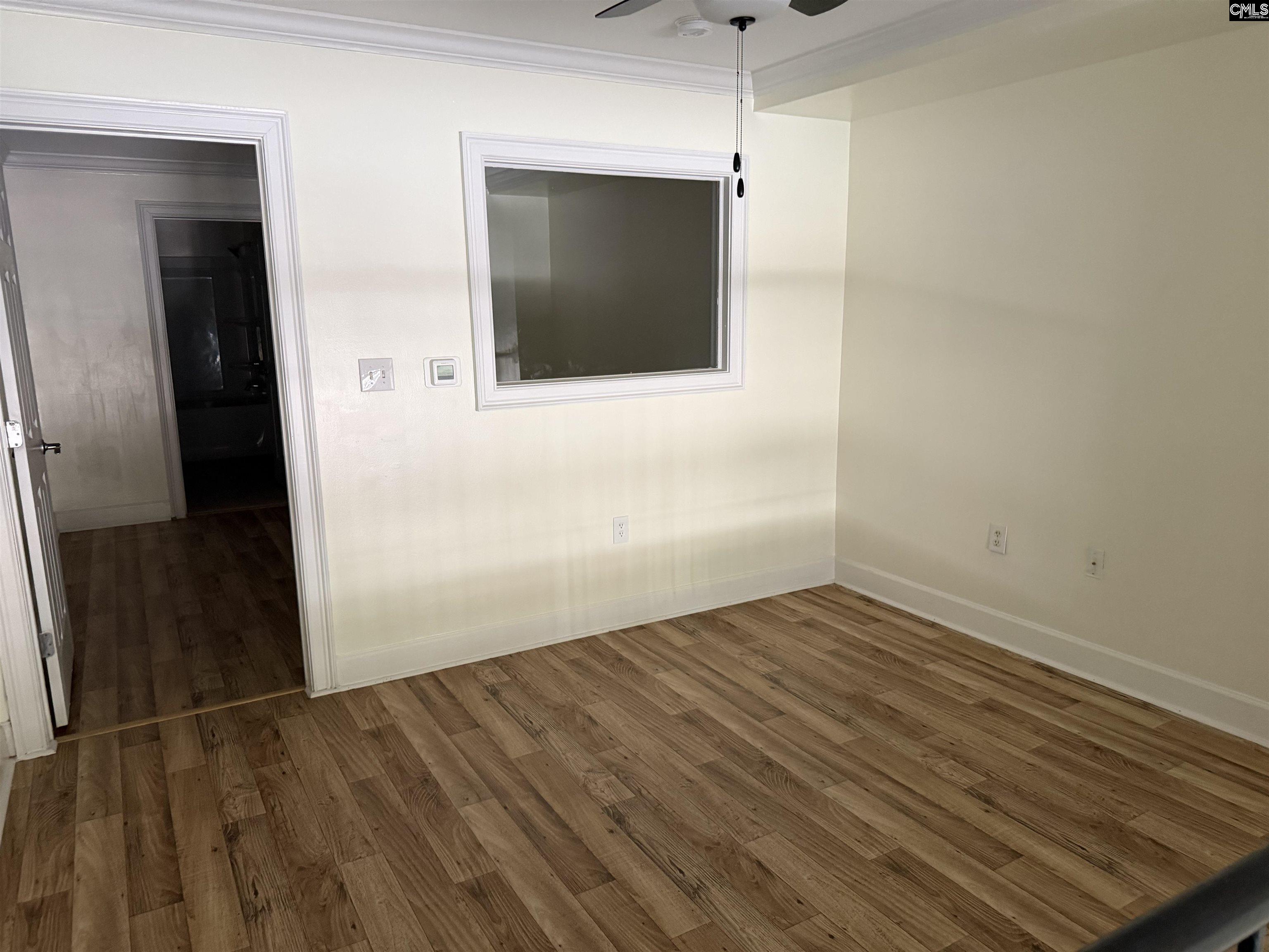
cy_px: 476
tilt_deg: -11.0
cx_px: 634
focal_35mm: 24
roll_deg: +1.4
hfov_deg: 71.6
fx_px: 880
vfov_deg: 56.8
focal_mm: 6.76
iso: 640
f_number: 1.78
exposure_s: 1/60
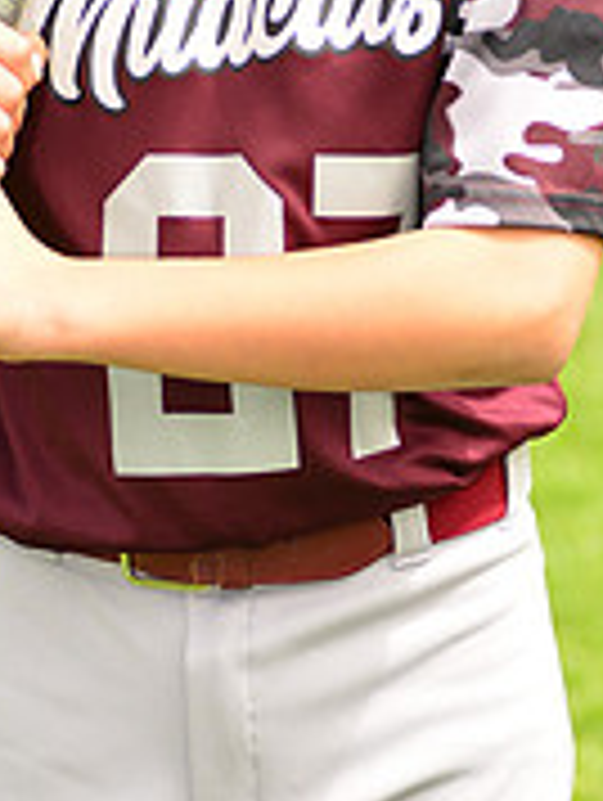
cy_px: -338
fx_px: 7971
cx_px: 340
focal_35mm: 344
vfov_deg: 5.7
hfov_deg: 4.3
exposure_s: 1/250
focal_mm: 110
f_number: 5
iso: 100
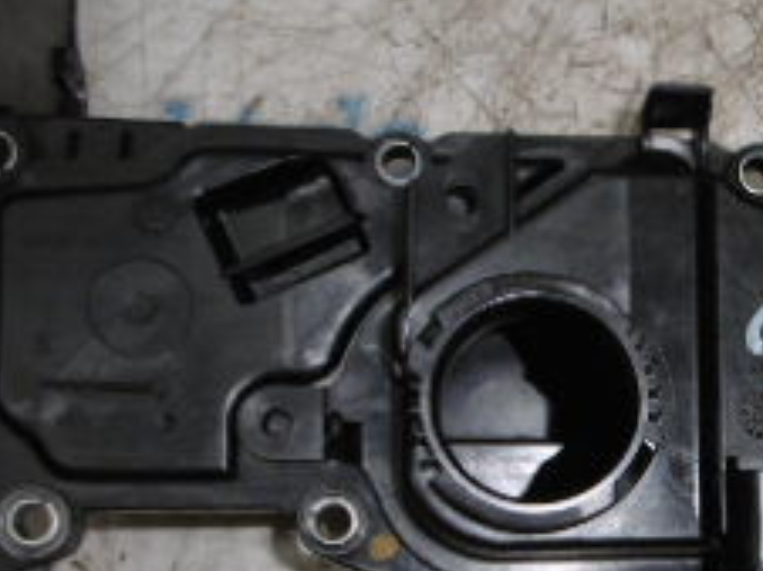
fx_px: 1497
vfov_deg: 21.3
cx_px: 753
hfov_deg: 27.1
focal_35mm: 68
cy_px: 453
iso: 100
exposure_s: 1/60
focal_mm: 4.3
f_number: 3.1
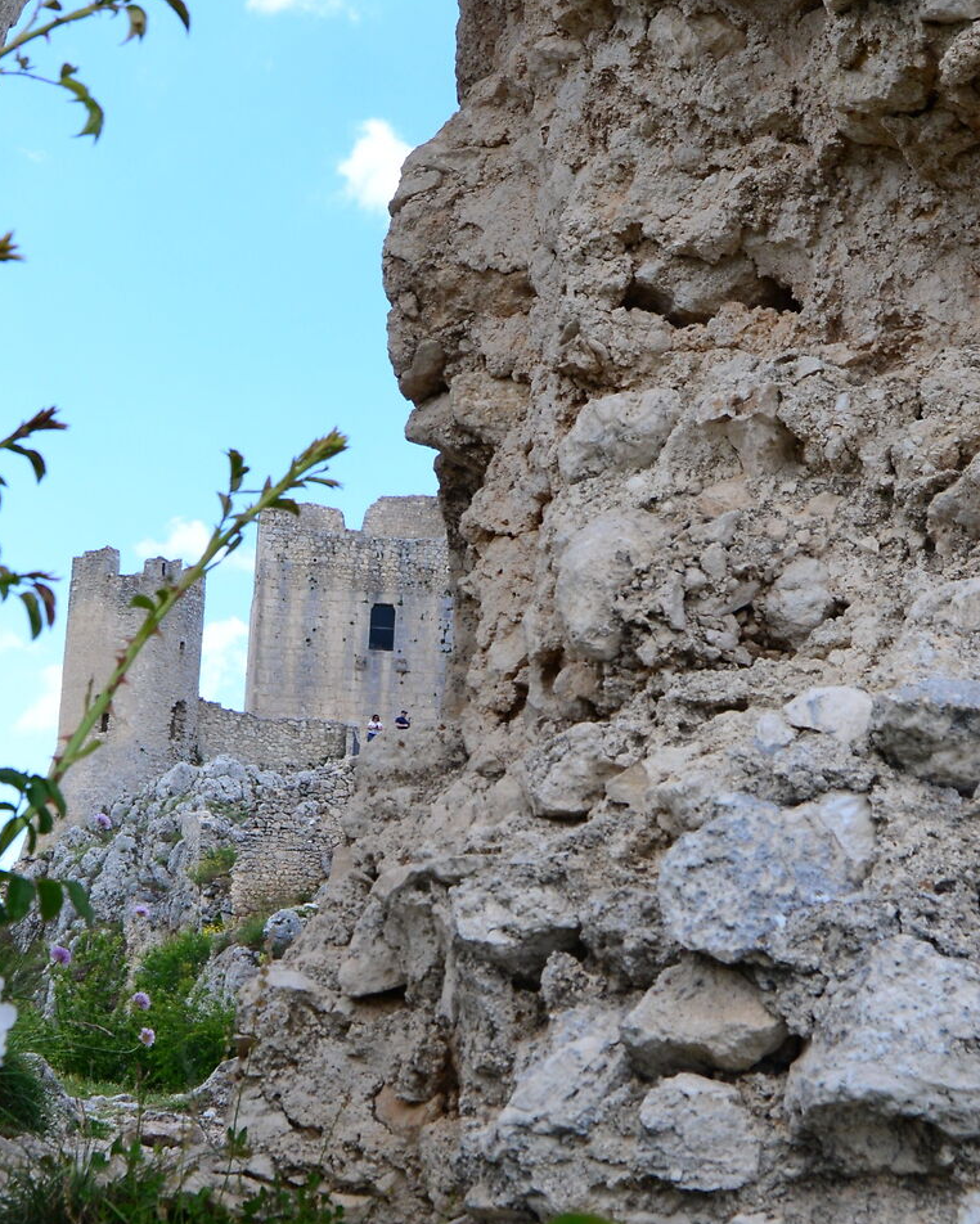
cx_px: 385
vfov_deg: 26.8
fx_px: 2573
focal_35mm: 71
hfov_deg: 21.5
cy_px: 662
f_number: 10
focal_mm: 30
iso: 640
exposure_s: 1/640
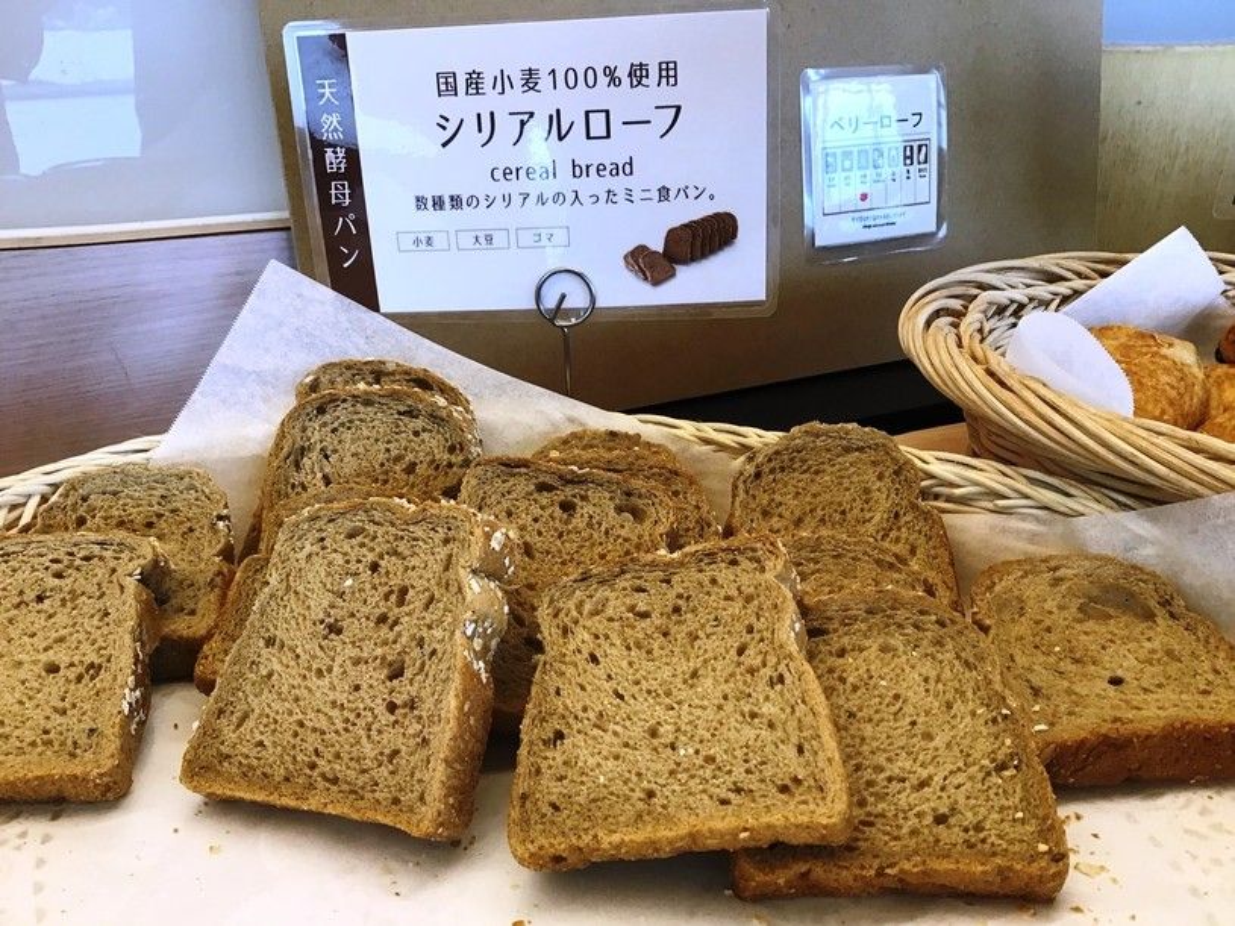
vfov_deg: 45.4
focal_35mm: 31
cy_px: 463
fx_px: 1106
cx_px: 618
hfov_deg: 58.4
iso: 25
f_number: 2.4
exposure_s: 1/40
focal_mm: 3.3
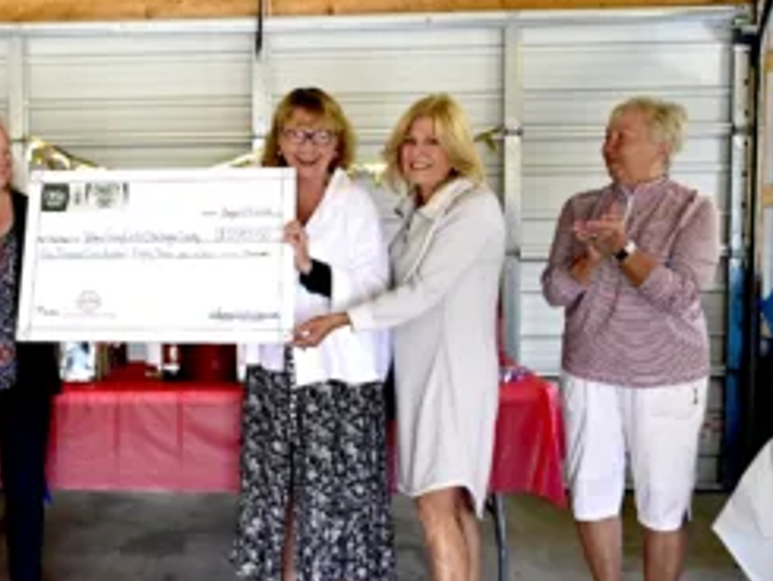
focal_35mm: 54
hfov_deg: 34.2
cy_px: 287
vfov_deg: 27.1
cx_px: 125
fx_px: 1204
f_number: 3.2
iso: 6400
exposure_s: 1/1600
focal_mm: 30.5
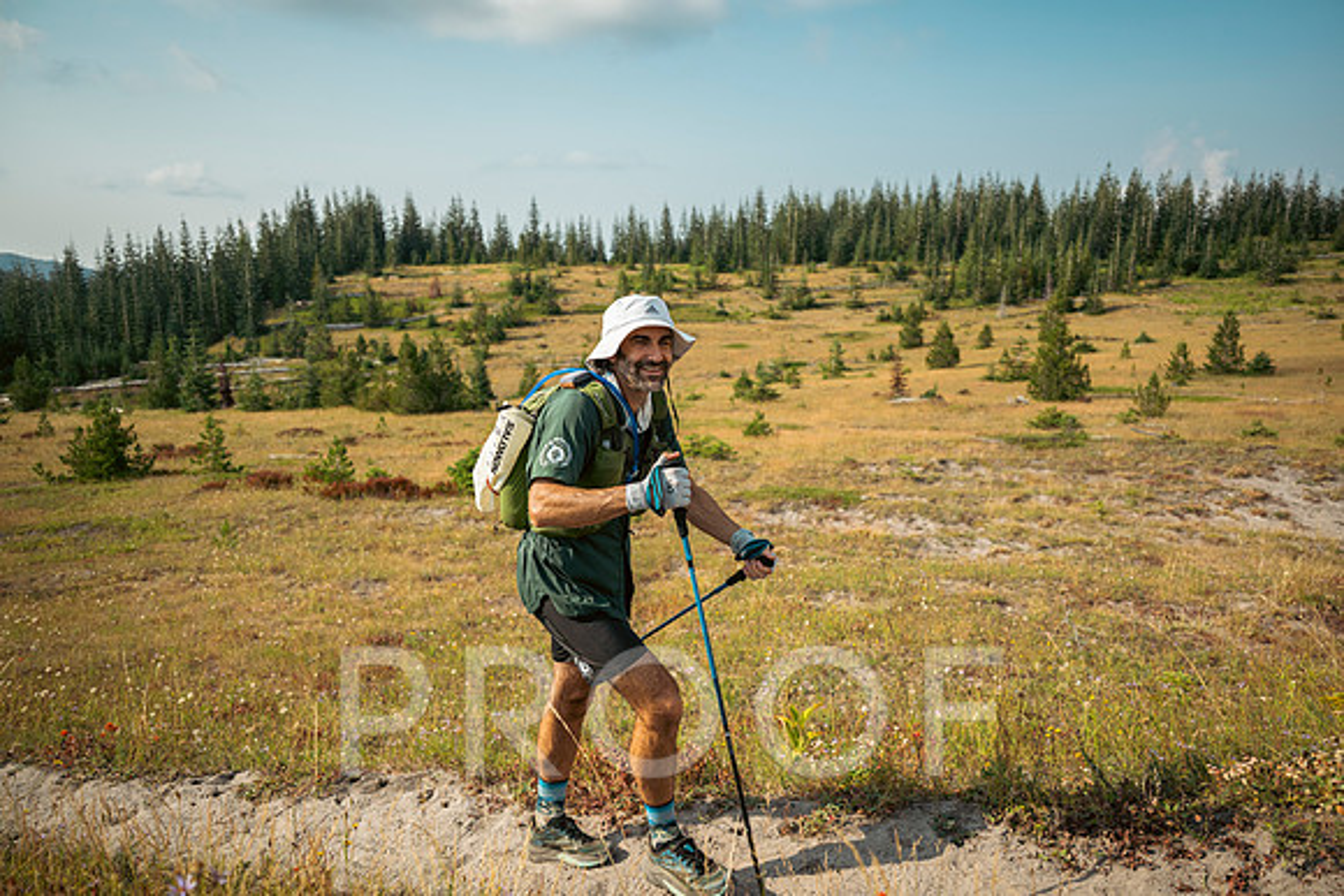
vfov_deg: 53.2
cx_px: 672
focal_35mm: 24
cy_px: 448
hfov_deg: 73.7
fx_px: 896
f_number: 2.8
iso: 100
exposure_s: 1/2000
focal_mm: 24
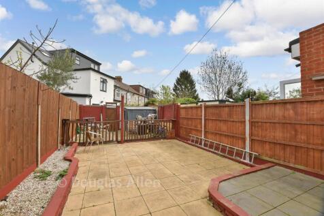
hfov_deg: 100.4
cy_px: 108
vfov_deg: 77.3
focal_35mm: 15
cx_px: 162
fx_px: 135
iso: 125
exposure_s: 1/250
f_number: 8
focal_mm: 10
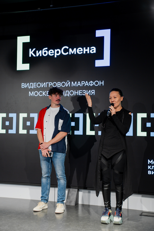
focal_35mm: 55
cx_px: 77
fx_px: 353
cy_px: 116
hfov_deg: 24.6
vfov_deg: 36.2
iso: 400
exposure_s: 1/200
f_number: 3.5
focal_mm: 55
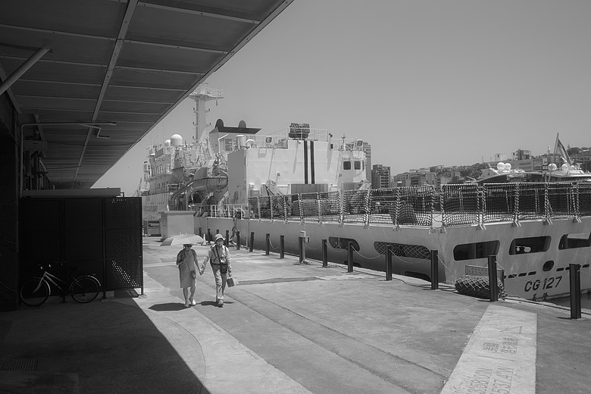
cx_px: 296
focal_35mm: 28
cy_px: 197
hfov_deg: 65.5
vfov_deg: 46.4
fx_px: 460
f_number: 2.8
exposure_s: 1/500
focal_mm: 18.3
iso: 160
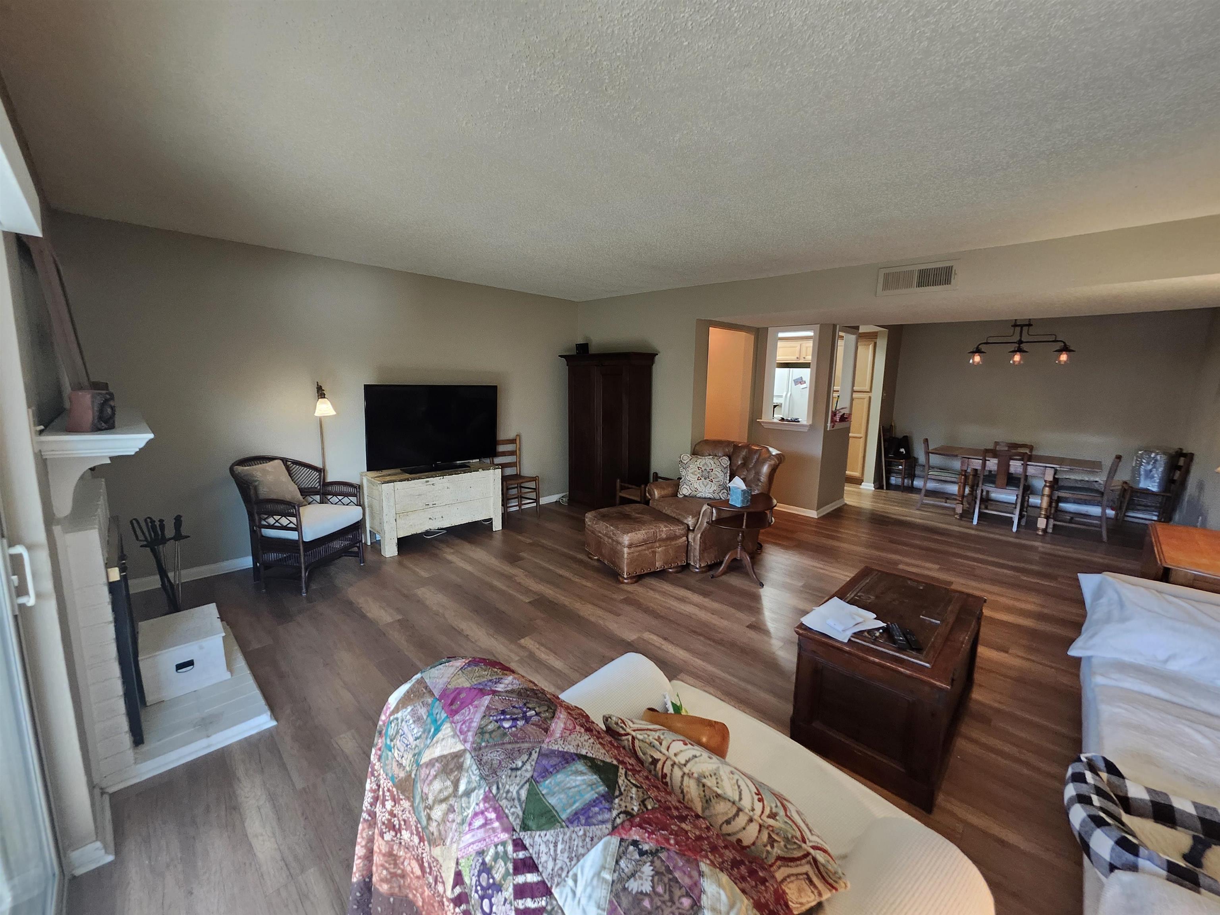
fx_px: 458
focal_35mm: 13
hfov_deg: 106.2
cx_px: 610
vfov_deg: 89.9
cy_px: 458
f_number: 2.2
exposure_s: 1/30
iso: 320
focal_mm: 1.74
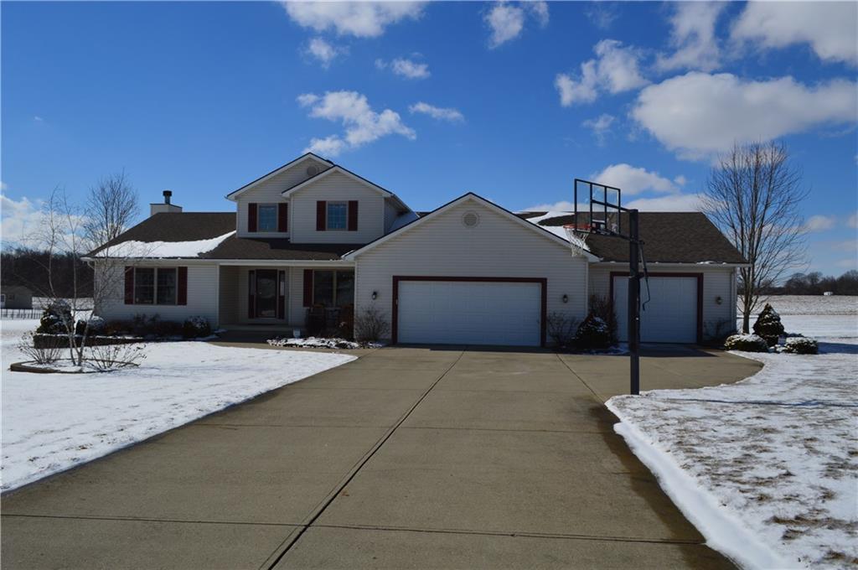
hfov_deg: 67.4
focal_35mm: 27
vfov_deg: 47.8
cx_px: 429
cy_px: 285
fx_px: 643
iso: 125
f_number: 11
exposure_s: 1/500
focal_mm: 18
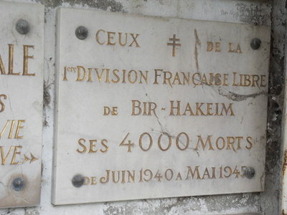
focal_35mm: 79
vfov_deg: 18.7
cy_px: 108
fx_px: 655
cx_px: 144
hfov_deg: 24.7
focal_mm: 14.2
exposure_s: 1/45
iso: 120
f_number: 5.3
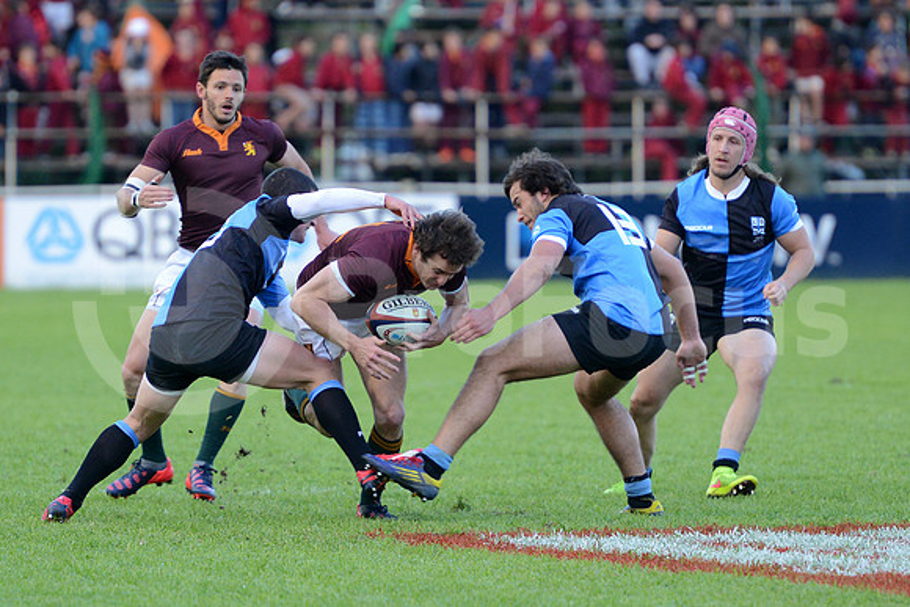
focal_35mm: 270
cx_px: 455
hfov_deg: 7.6
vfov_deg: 5.1
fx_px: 6826
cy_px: 304
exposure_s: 1/500
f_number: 4
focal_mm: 270
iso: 1600
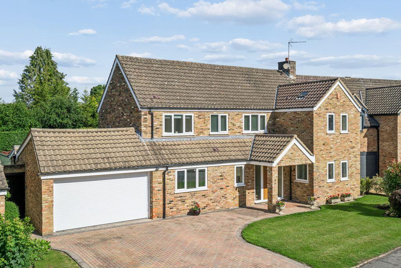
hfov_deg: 54.4
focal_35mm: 35
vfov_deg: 37.9
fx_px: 390
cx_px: 200
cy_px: 134
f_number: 8
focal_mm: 35
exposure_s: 1/1250
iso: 320
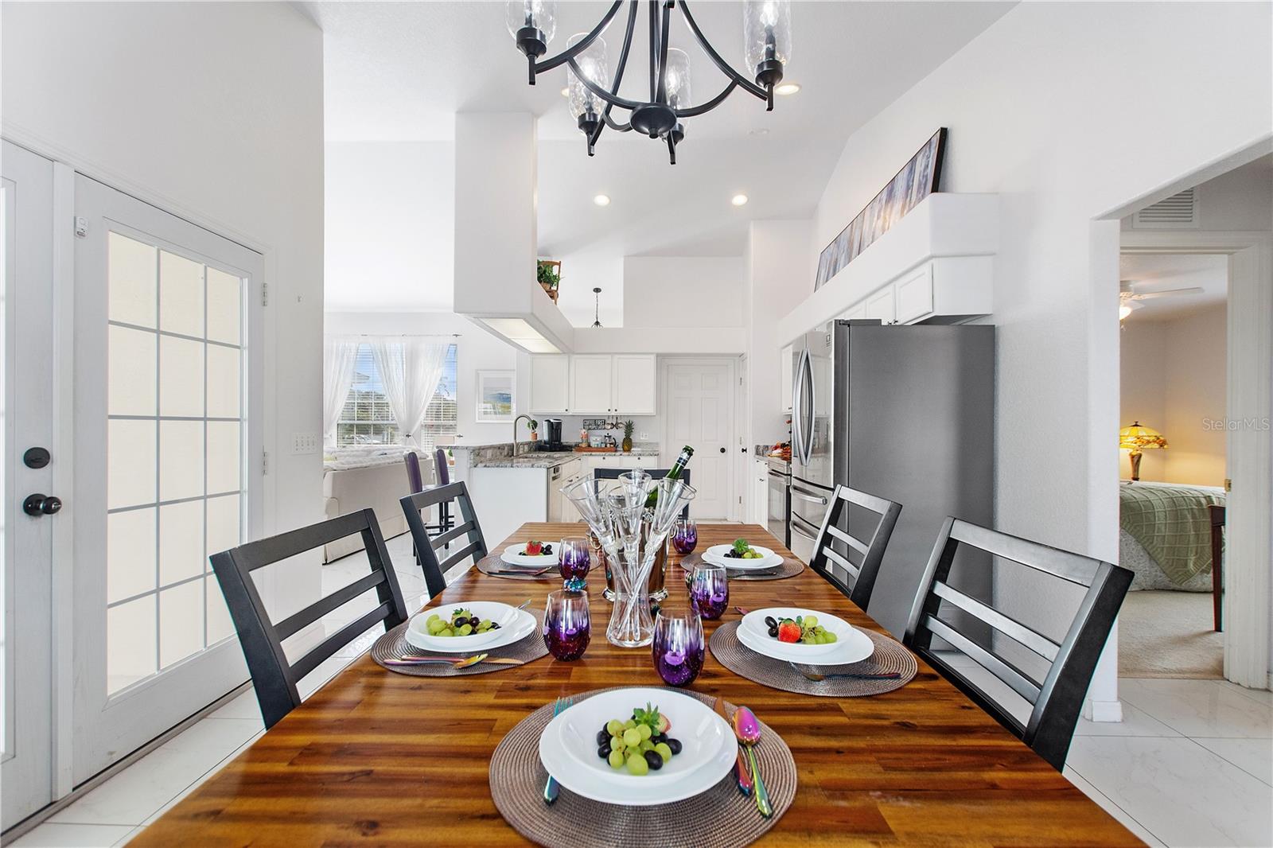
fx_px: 530
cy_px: 424
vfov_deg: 77.3
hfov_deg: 100.4
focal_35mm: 15
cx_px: 636
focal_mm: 10
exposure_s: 1/30
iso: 400
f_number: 4.5
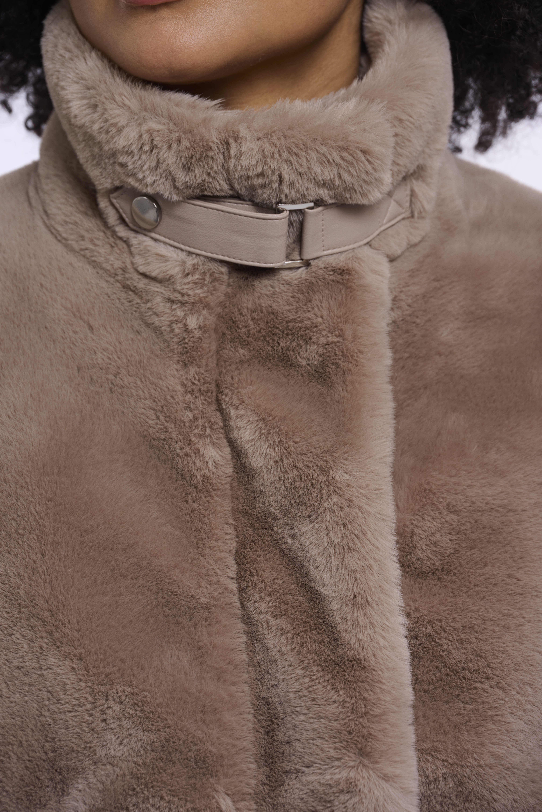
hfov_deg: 9.5
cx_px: 271
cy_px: 406
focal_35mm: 145
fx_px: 3274
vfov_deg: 14.2
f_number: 8
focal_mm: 145
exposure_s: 1/160
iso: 125
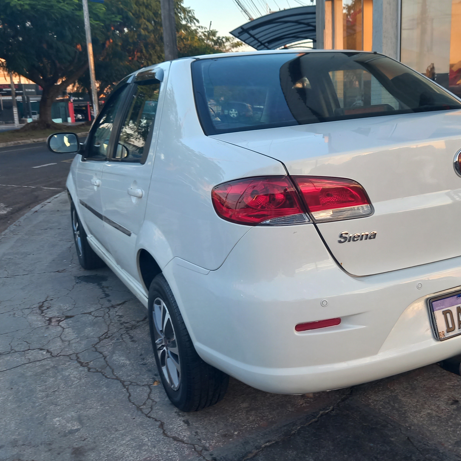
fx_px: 557
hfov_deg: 44.6
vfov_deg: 44.9
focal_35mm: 37
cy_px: 215
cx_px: 288
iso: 32
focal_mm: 4.6
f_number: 2
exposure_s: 1/60
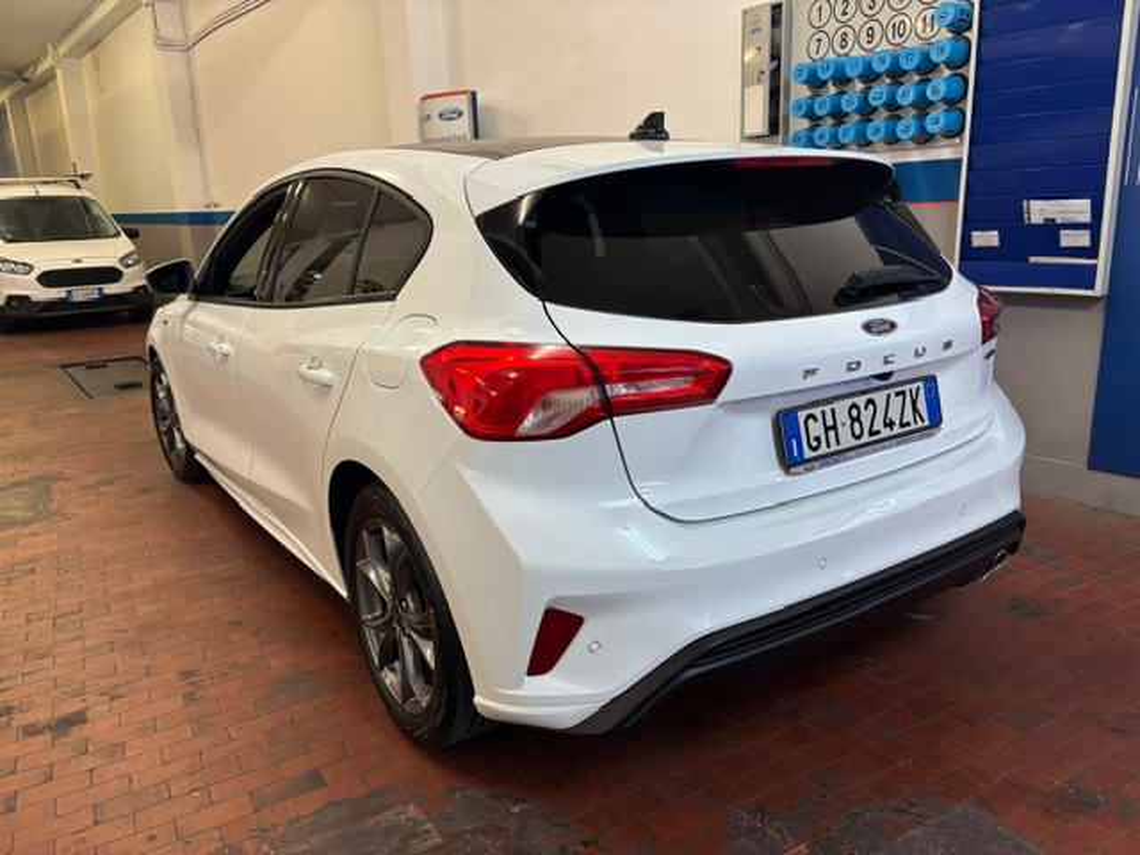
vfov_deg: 53.1
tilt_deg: -14.9
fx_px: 856
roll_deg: +2.6
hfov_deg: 67.3
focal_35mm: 26
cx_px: 570
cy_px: 428
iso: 125
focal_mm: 5.96
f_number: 1.6
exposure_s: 1/50
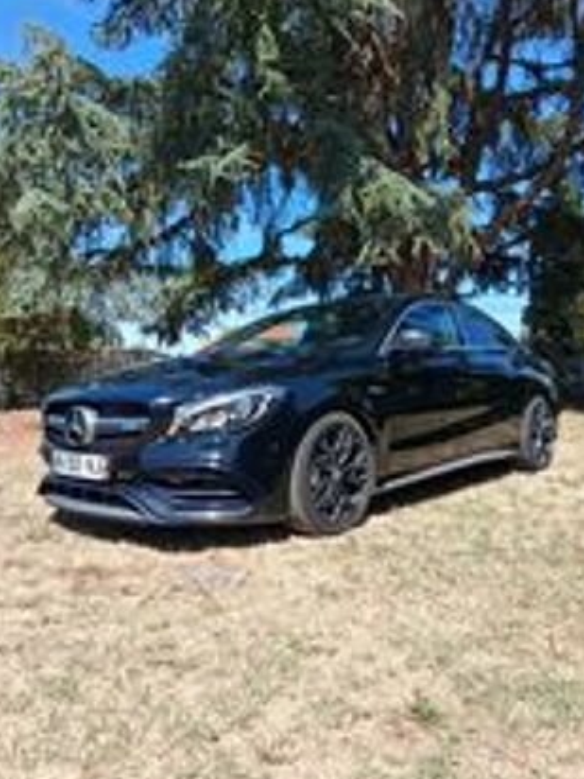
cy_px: 394
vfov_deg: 63.4
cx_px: 291
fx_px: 630
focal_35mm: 28
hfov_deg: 49.7
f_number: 1.8
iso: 25
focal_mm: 4
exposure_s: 1/398
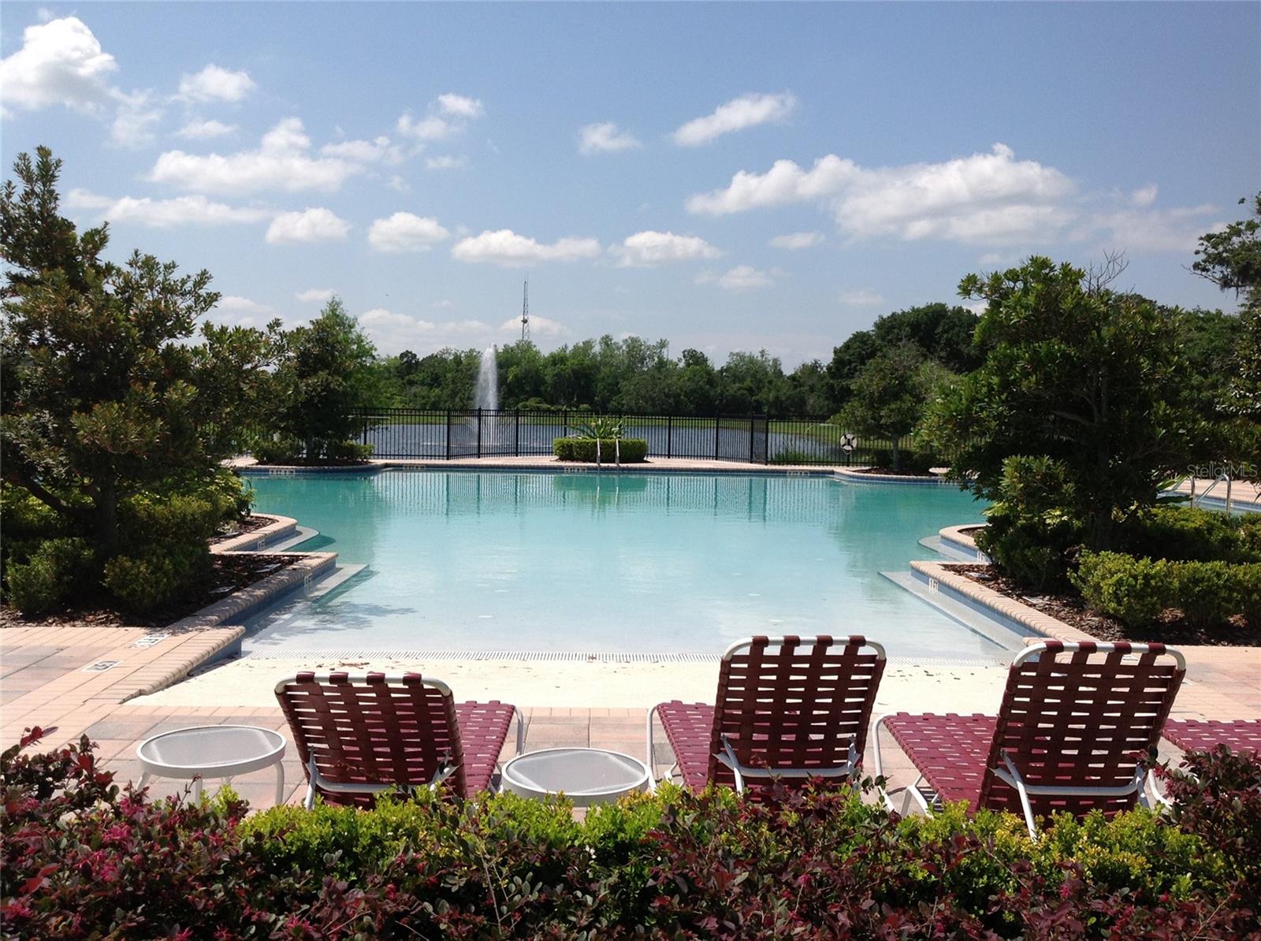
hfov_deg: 52.7
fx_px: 1273
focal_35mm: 35
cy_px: 470
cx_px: 630
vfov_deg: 40.6
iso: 64
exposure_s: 1/3030
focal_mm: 4.28
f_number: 2.4
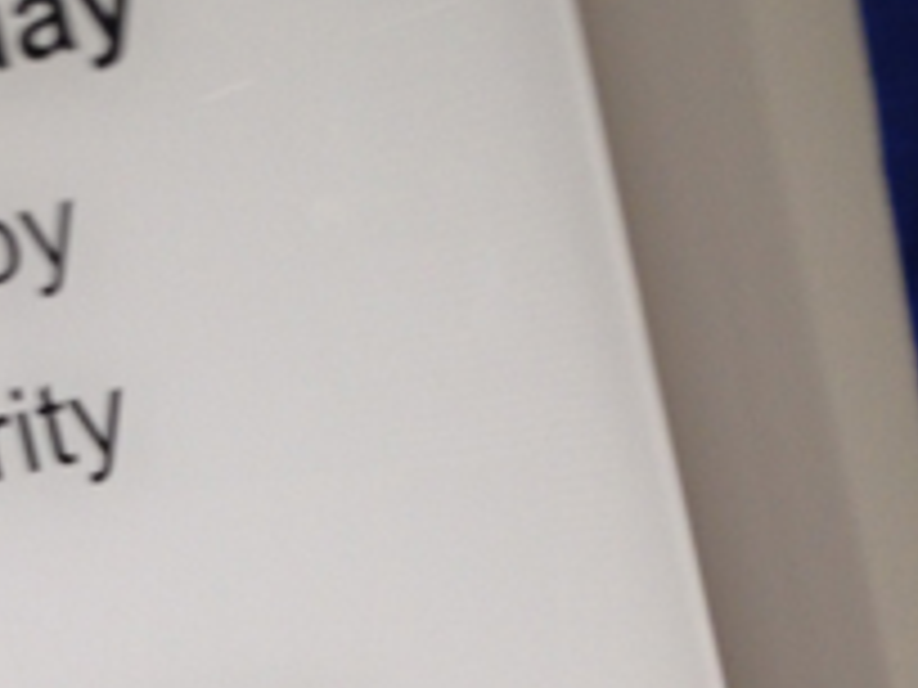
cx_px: 36
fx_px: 2732
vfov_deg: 14.2
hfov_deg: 18.7
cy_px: 612
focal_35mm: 103
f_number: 2.4
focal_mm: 4.28
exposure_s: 1/20
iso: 64
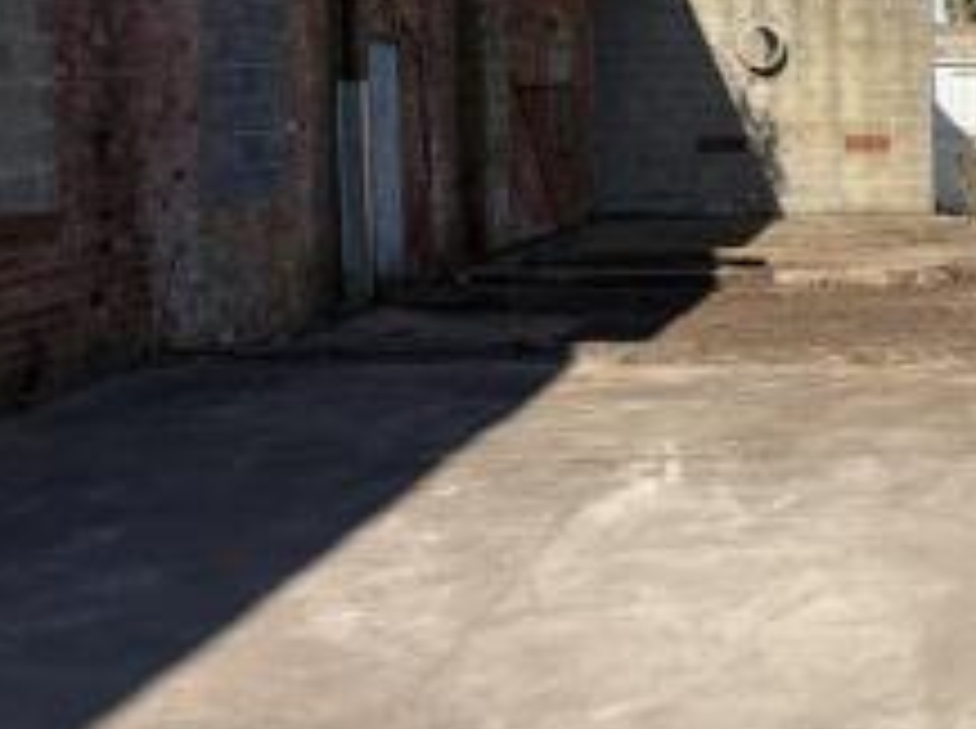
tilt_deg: -0.8
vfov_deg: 20.9
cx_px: 1005
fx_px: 1970
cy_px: 236
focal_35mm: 70
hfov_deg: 26.2
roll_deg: +1.0
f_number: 1.6
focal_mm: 5.96
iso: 50
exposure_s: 1/3448
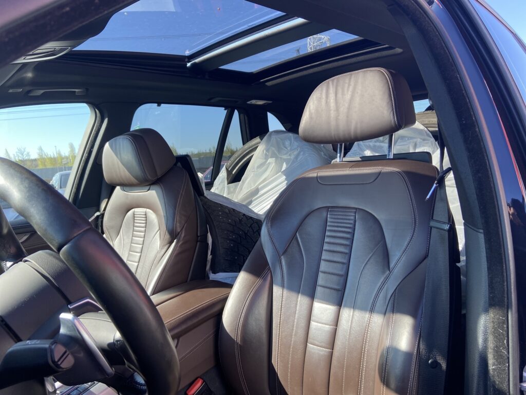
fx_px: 395
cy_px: 198
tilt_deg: -5.7
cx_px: 263
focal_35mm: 26
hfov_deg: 67.3
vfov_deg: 53.1
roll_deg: +4.3
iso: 32
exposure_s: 1/220
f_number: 1.8
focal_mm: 4.25
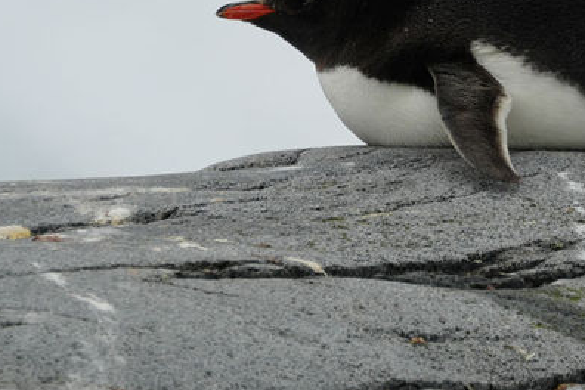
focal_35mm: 1617
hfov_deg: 1.3
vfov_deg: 0.9
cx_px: 535
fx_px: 26274
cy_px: -1
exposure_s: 1/500
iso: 100
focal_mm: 400
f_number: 6.3
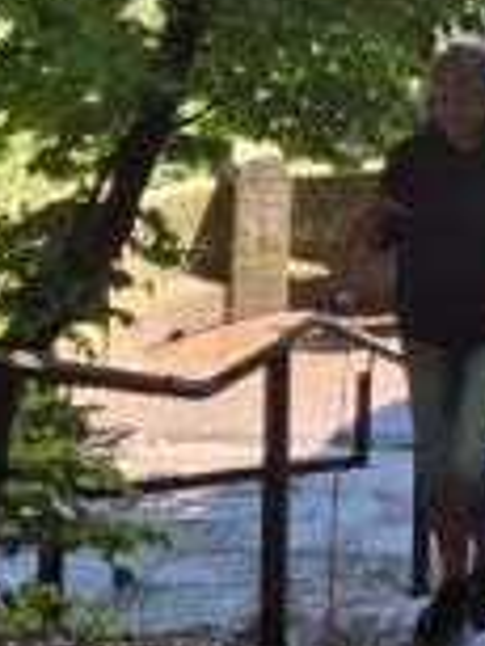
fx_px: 1679
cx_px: 755
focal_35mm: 90
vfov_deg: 20.2
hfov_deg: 15.1
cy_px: -152
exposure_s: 1/198
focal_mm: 5.4
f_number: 1.8
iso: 25
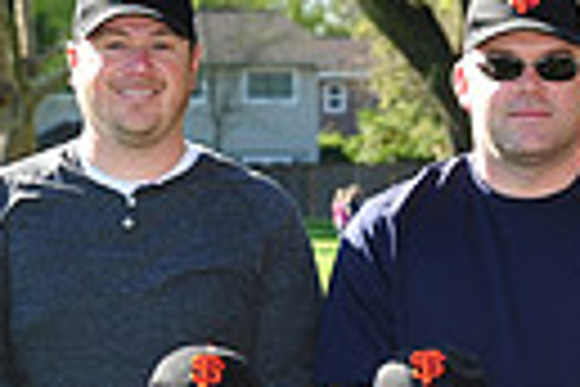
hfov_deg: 5.7
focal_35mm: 361
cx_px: 791
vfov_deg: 3.8
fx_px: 5816
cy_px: 603
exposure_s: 1/125
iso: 200
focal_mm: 80
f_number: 8
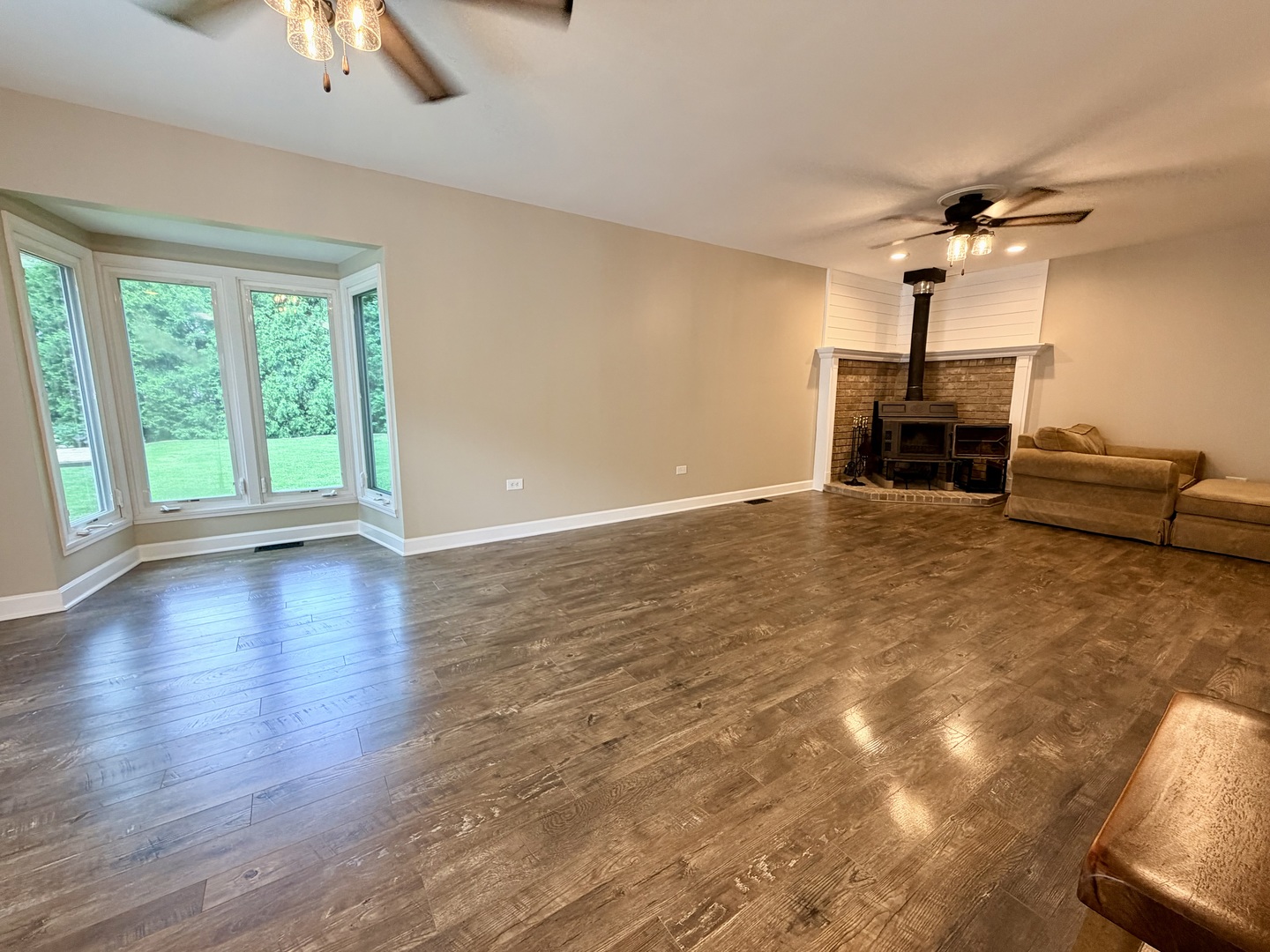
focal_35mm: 14
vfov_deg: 85.7
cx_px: 635
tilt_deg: -8.4
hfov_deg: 102.1
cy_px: 476
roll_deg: +0.1
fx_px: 514
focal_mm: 2.22
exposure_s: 1/60
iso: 200
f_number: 2.2
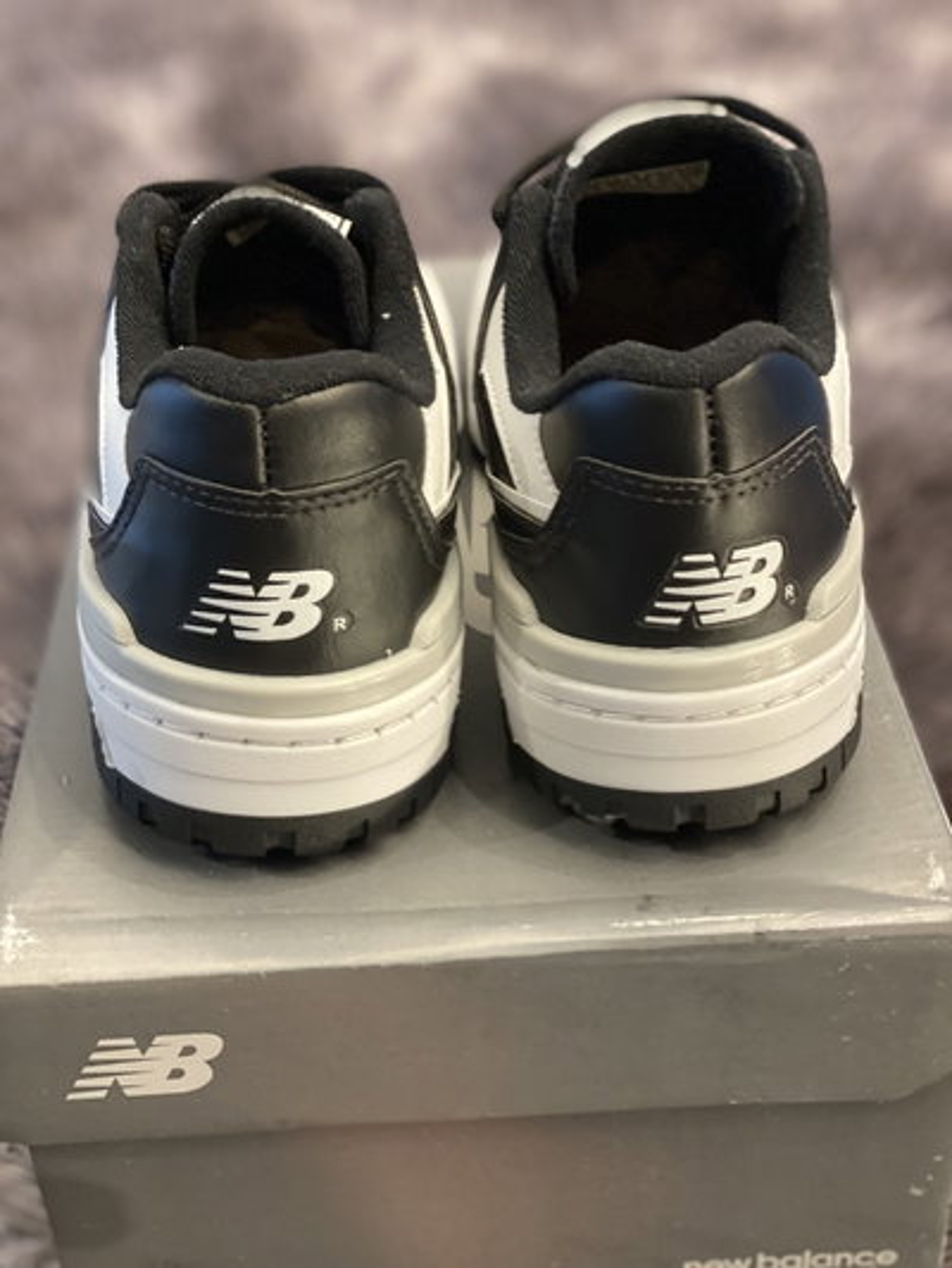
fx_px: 1906
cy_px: 634
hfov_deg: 28.0
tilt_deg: -51.9
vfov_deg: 36.8
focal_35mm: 52
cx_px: 476
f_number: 2
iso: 250
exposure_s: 1/95
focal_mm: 6
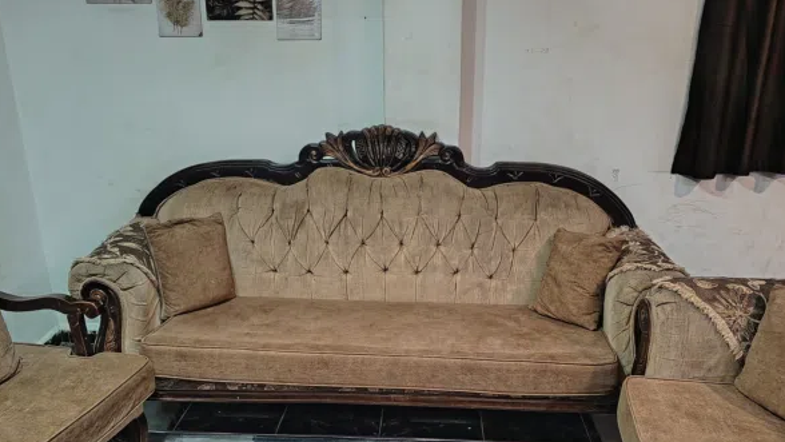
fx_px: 666
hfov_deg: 61.0
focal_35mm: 32
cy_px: 299
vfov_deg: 36.3
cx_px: 391
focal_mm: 4.09
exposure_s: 1/20
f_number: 1.6
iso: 1532
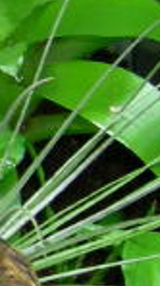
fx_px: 1444
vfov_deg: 11.3
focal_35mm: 191
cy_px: 153
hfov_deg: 5.7
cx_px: -386
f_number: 2.7
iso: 64
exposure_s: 1/30
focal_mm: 7.5
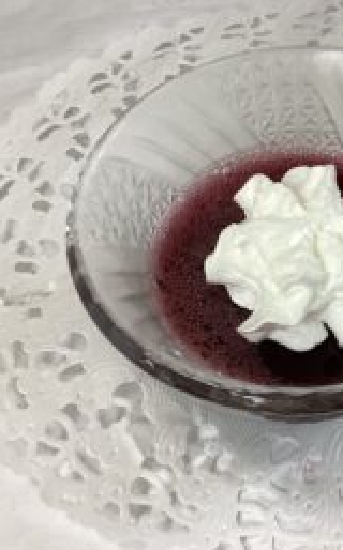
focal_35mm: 48
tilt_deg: -57.4
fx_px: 720
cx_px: 297
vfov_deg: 41.9
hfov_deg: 26.1
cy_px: 281
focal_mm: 3.3
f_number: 2.4
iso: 125
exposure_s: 1/60
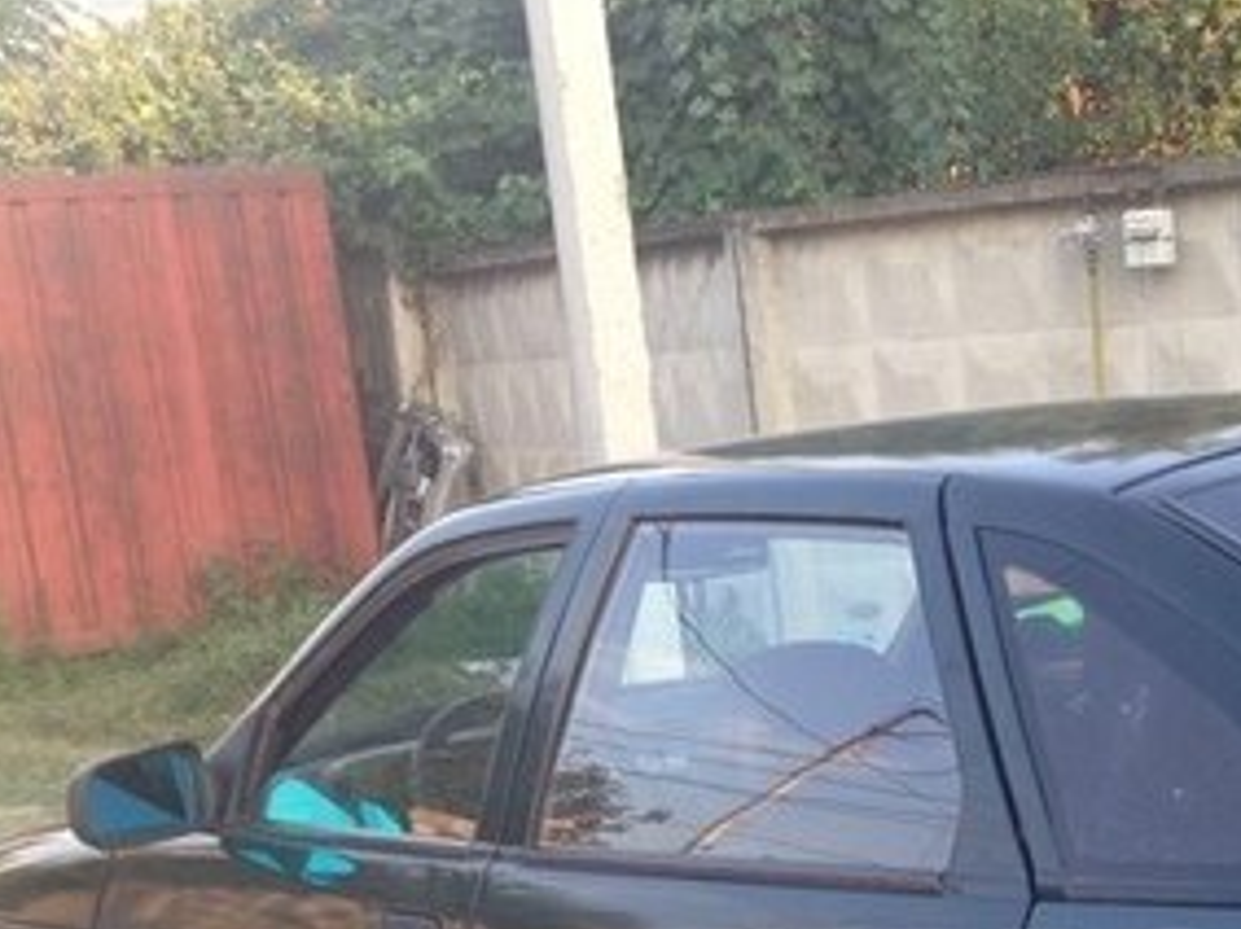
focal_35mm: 77
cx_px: 1092
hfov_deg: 24.7
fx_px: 2759
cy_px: 997
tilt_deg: -12.7
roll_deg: +4.1
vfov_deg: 18.5
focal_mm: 4.12
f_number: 2.4
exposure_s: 1/120
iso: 64
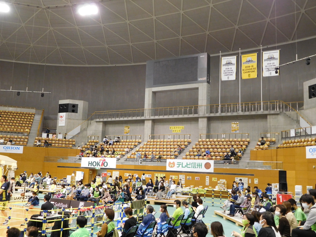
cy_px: 118
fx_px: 320
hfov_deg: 52.6
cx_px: 158
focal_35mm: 35
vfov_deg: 40.7
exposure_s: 1/30
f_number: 3.8
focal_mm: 6.2
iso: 400
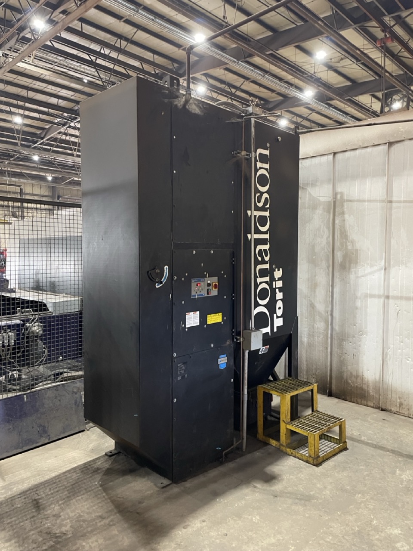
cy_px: 276
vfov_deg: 67.3
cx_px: 206
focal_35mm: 26
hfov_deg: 53.1
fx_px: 414
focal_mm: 4.2
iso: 400
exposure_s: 1/40
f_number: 1.6
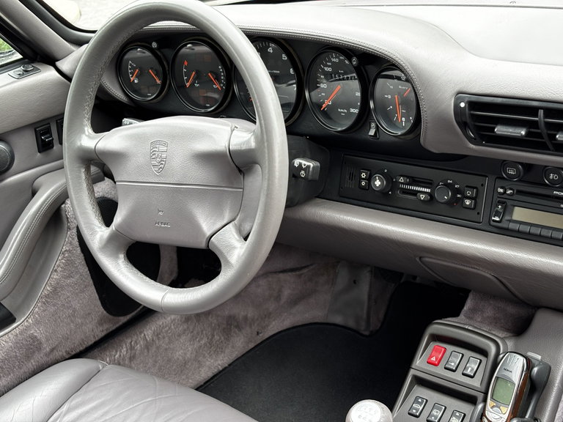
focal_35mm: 52
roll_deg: +9.1
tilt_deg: -23.9
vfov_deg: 28.0
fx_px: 846
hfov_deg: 36.8
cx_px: 282
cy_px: 211
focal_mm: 5.96
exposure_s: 1/81
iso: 50
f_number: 1.6
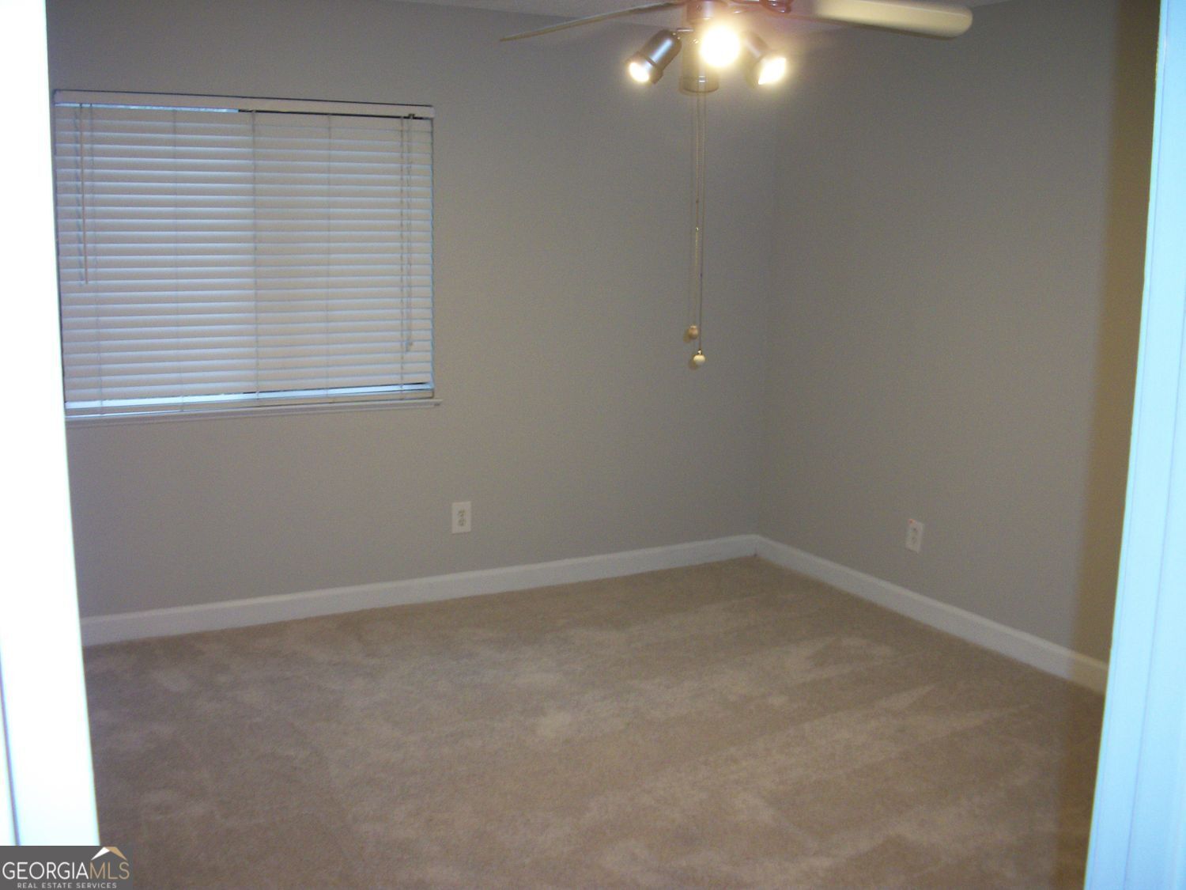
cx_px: 593
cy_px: 445
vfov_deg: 40.7
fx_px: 1199
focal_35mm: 35
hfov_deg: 52.6
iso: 160
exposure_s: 1/40
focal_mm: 6.3
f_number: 3.1
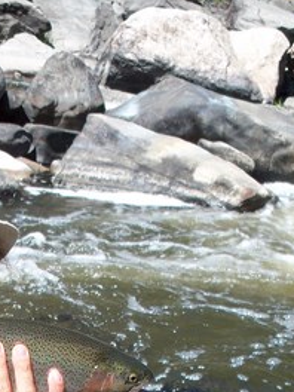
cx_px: -25
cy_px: 441
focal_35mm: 112
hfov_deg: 13.0
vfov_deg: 17.0
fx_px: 1268
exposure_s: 1/400
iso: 64
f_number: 3.4
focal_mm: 7.9
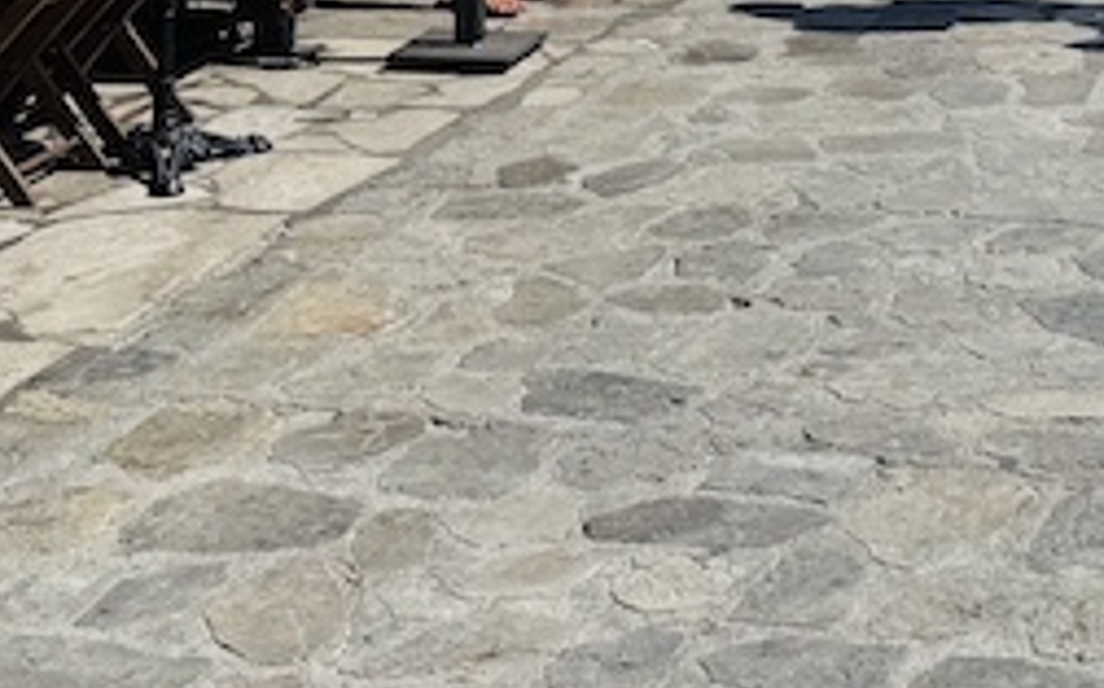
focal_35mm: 101
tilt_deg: -3.1
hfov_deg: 20.2
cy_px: -478
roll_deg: +0.5
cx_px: 1016
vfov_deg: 12.1
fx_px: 3036
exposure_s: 1/9091
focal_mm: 6.76
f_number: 1.78
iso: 80
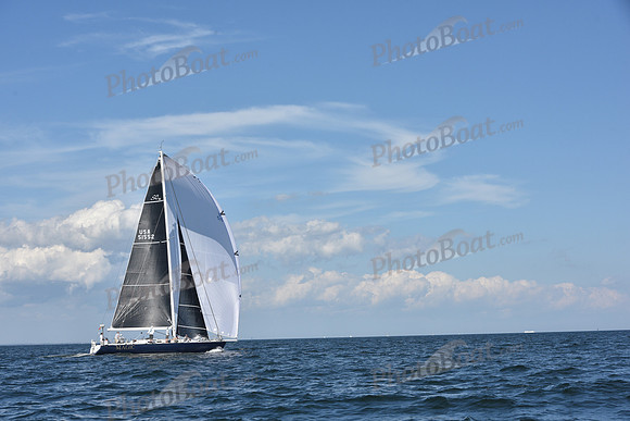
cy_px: 210
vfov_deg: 19.5
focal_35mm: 70
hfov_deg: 28.8
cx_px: 315
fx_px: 1225
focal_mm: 70
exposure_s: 1/1250
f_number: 10
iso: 320
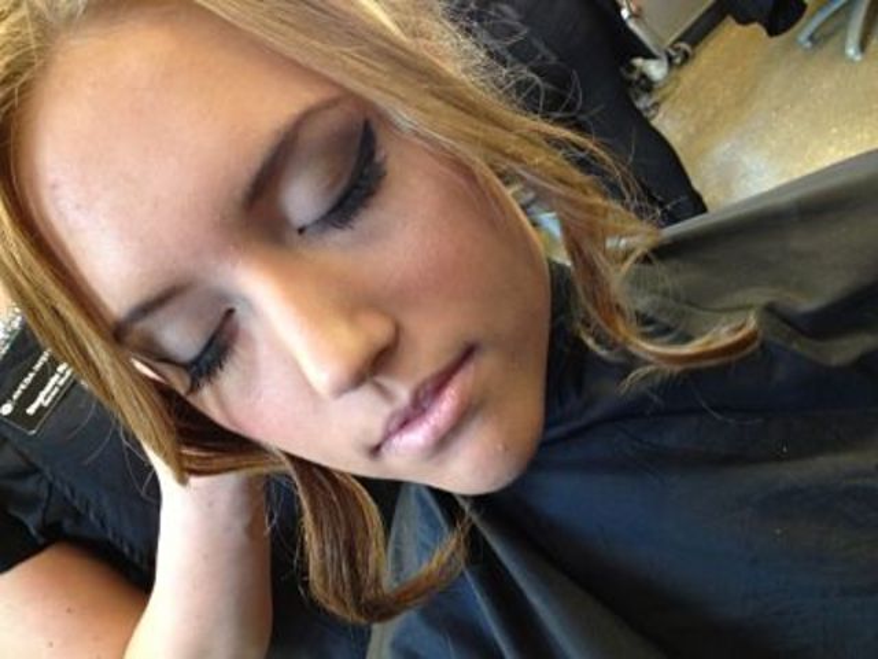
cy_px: 330
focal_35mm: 35
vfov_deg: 40.7
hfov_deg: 52.6
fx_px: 888
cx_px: 439
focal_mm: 4.28
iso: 200
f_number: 2.4
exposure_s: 1/20
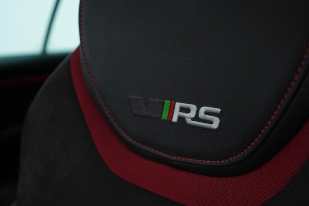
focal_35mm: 36
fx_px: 309
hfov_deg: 53.1
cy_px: 103
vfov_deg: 36.9
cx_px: 154
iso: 125
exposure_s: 1/40
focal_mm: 24
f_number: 3.2
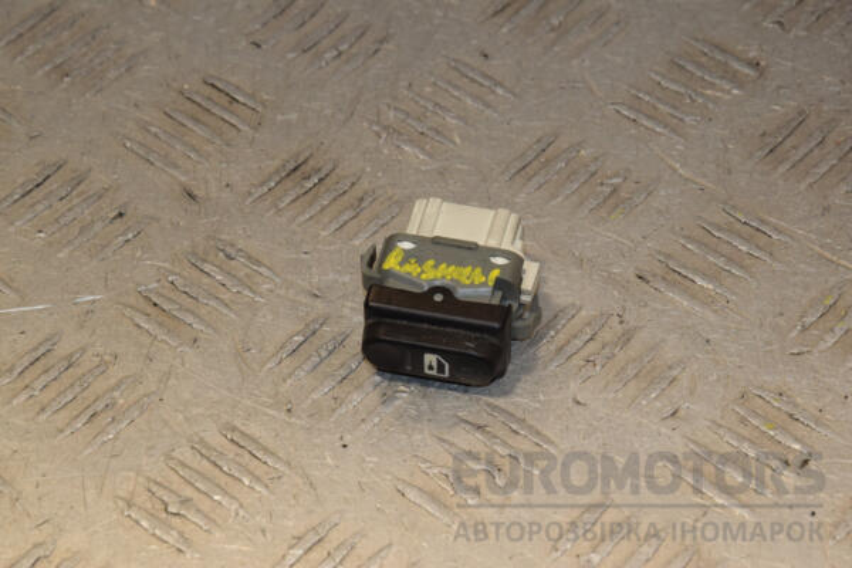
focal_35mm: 158
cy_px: 284
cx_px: 426
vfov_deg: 8.7
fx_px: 3727
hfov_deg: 13.0
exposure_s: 1/200
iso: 800
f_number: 10
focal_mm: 105
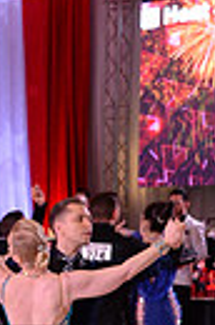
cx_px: -256
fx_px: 1612
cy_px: 410
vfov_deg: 11.3
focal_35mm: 179
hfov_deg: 7.3
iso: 2000
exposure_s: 1/250
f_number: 4.5
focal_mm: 40
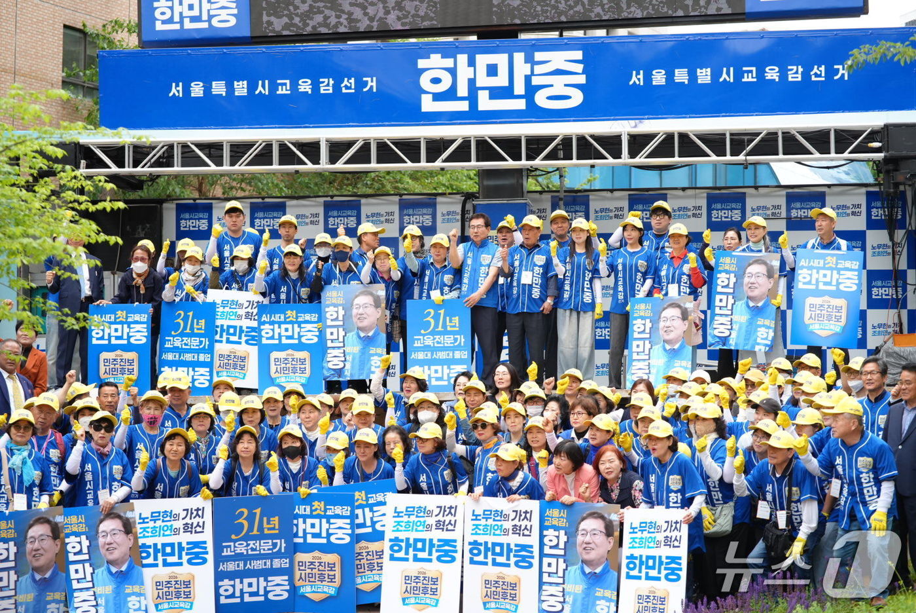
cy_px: 306
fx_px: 1910
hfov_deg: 27.0
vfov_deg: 18.2
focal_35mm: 75
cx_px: 458
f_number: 3.5
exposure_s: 1/800
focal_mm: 75
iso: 500
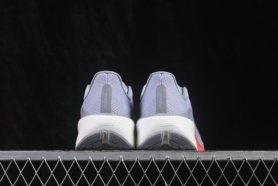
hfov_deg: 27.0
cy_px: 93
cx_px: 139
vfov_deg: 18.2
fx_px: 579
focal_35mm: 75
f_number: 8
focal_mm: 50
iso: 160
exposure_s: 1/80
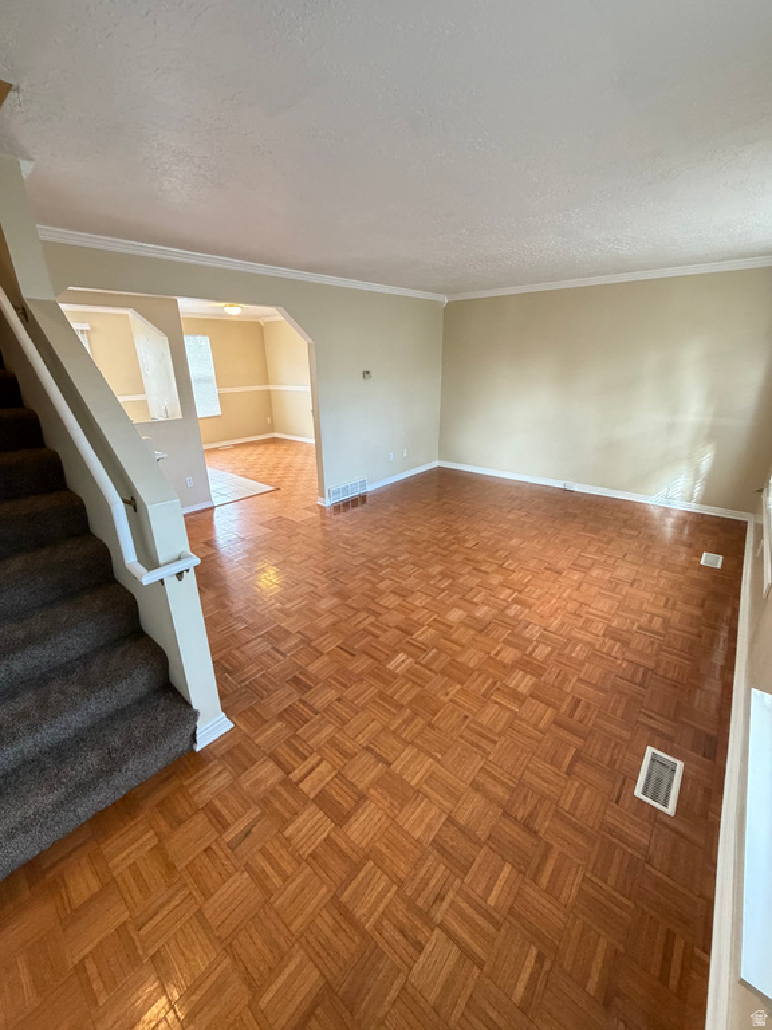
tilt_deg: -20.8
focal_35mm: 14
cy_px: 515
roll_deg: +0.6
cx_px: 386
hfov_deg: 85.7
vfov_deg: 102.1
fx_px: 416
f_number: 2.2
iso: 500
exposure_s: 1/60
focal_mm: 2.22
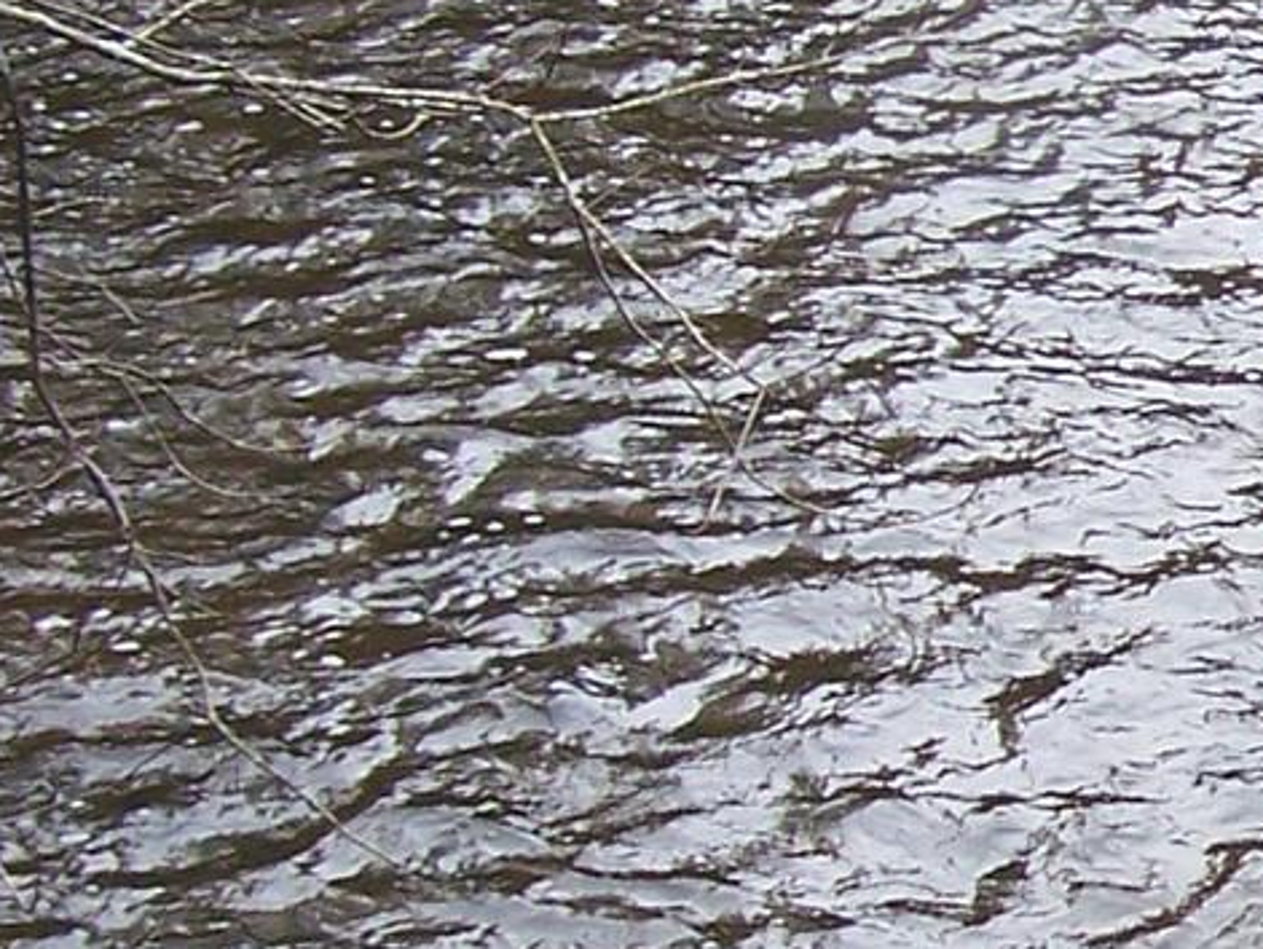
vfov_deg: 9.0
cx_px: 2156
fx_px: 6025
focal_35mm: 165
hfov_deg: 11.3
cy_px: 871
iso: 80
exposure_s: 1/200
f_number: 2.8
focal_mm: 6.3
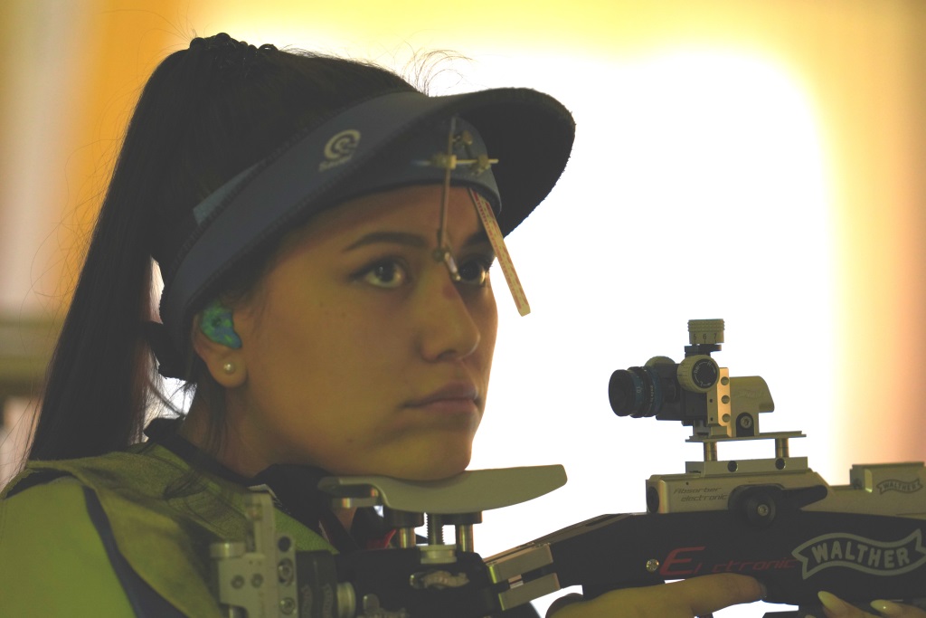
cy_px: 309
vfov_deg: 6.9
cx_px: 463
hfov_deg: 10.3
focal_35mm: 200
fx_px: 5145
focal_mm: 200
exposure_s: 1/200
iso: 1000
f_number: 2.8
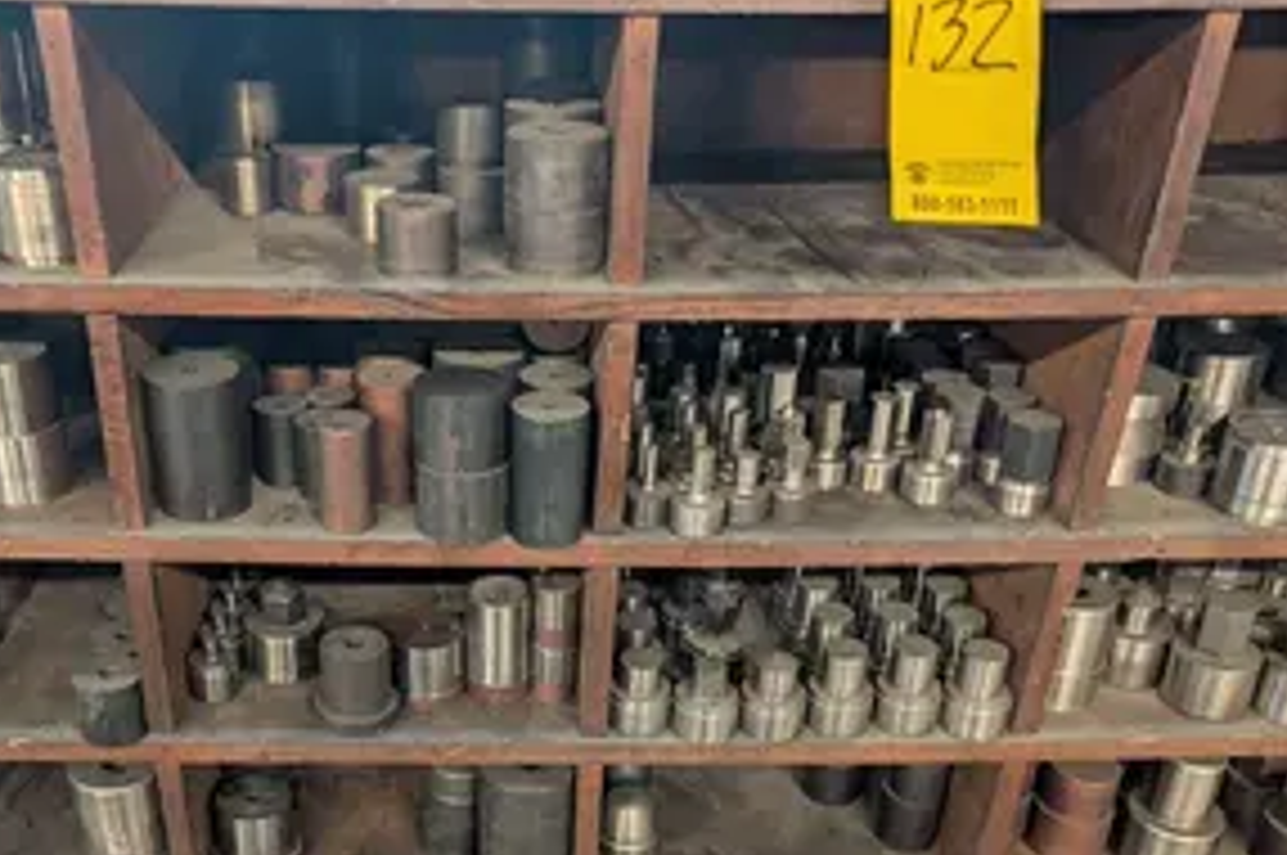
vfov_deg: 36.9
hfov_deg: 54.0
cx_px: 504
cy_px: 641
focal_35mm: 35
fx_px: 1250
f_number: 1.68
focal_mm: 6.9
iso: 337
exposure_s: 1/60
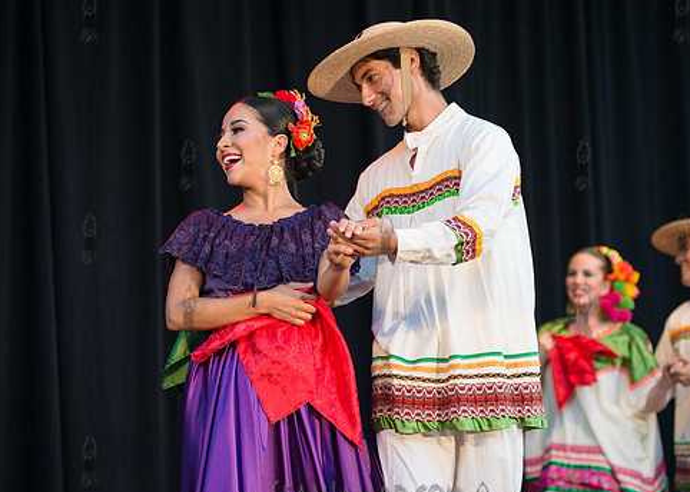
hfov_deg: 17.0
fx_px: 2312
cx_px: 316
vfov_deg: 12.2
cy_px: 264
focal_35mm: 118
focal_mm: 86
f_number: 2.8
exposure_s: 1/800
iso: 1250
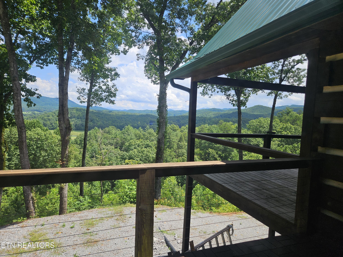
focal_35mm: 23
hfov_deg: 73.9
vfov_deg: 58.9
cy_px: 128
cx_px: 172
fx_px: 228
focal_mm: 5.4
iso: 25
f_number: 1.8
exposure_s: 1/1064
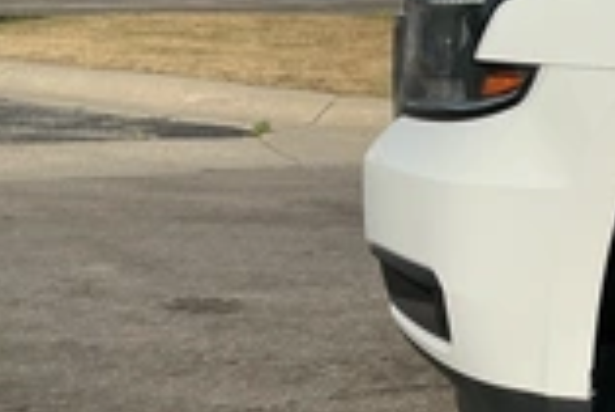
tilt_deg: -11.8
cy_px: 228
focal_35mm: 74
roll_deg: -0.2
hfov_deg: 25.3
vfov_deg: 18.5
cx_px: 686
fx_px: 1265
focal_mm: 3
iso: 25
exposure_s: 1/3788
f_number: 1.8
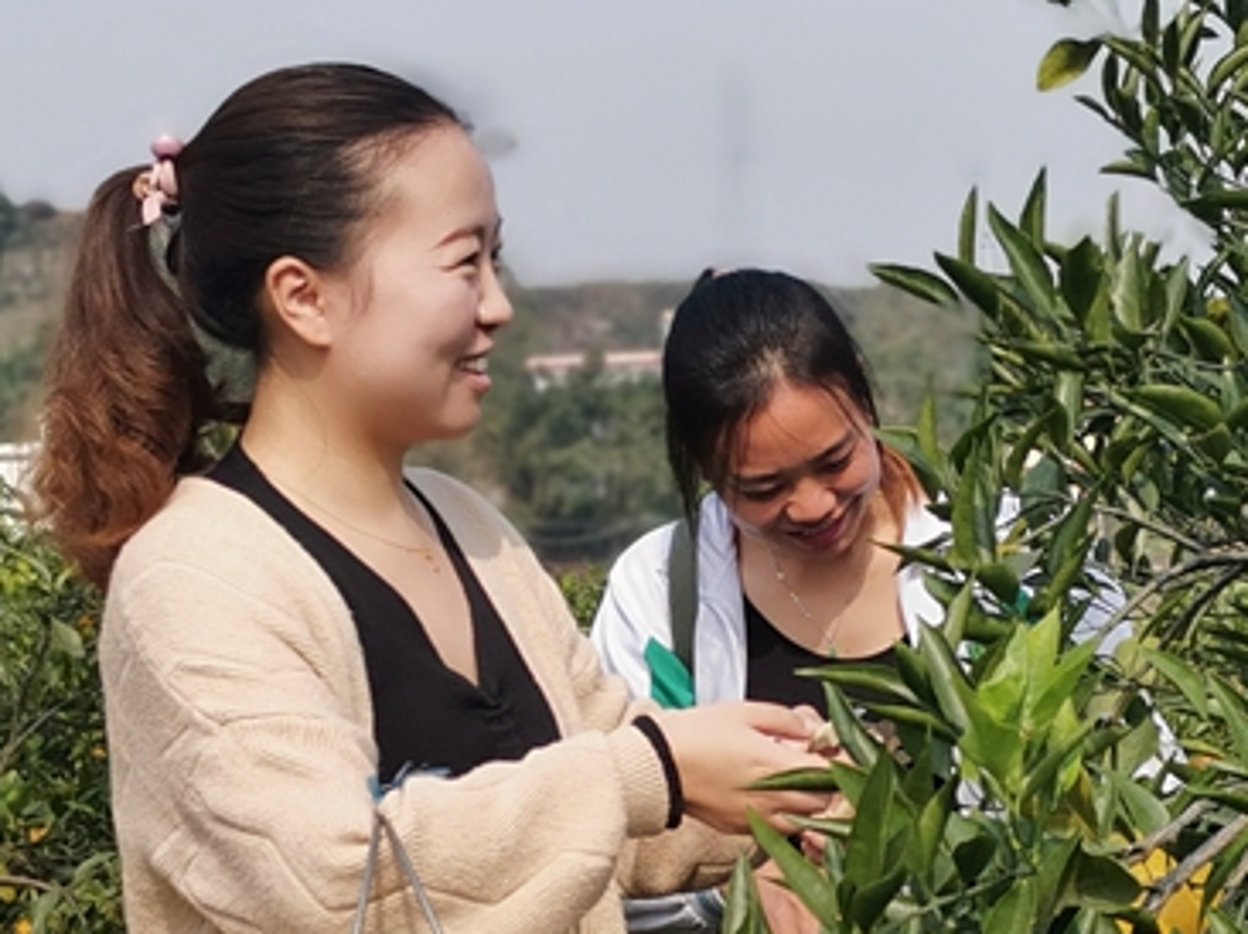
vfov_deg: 16.1
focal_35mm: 91
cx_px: 897
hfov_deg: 21.4
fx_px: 3279
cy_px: 760
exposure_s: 1/972
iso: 50
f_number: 2.4
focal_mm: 4.75
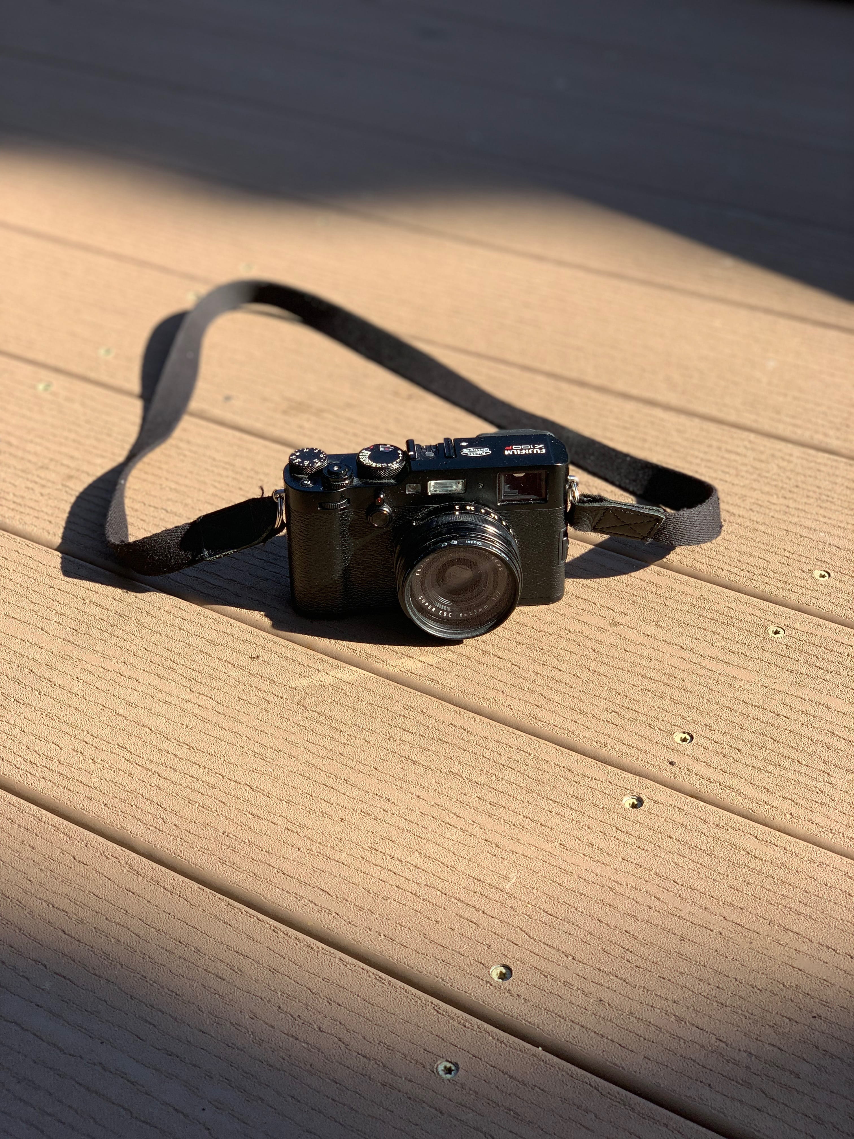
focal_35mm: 52
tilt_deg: -34.6
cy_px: 570
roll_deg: +0.7
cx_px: 427
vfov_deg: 36.8
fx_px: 1710
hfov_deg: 28.0
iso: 16
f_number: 2.4
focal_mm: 6
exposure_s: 1/480
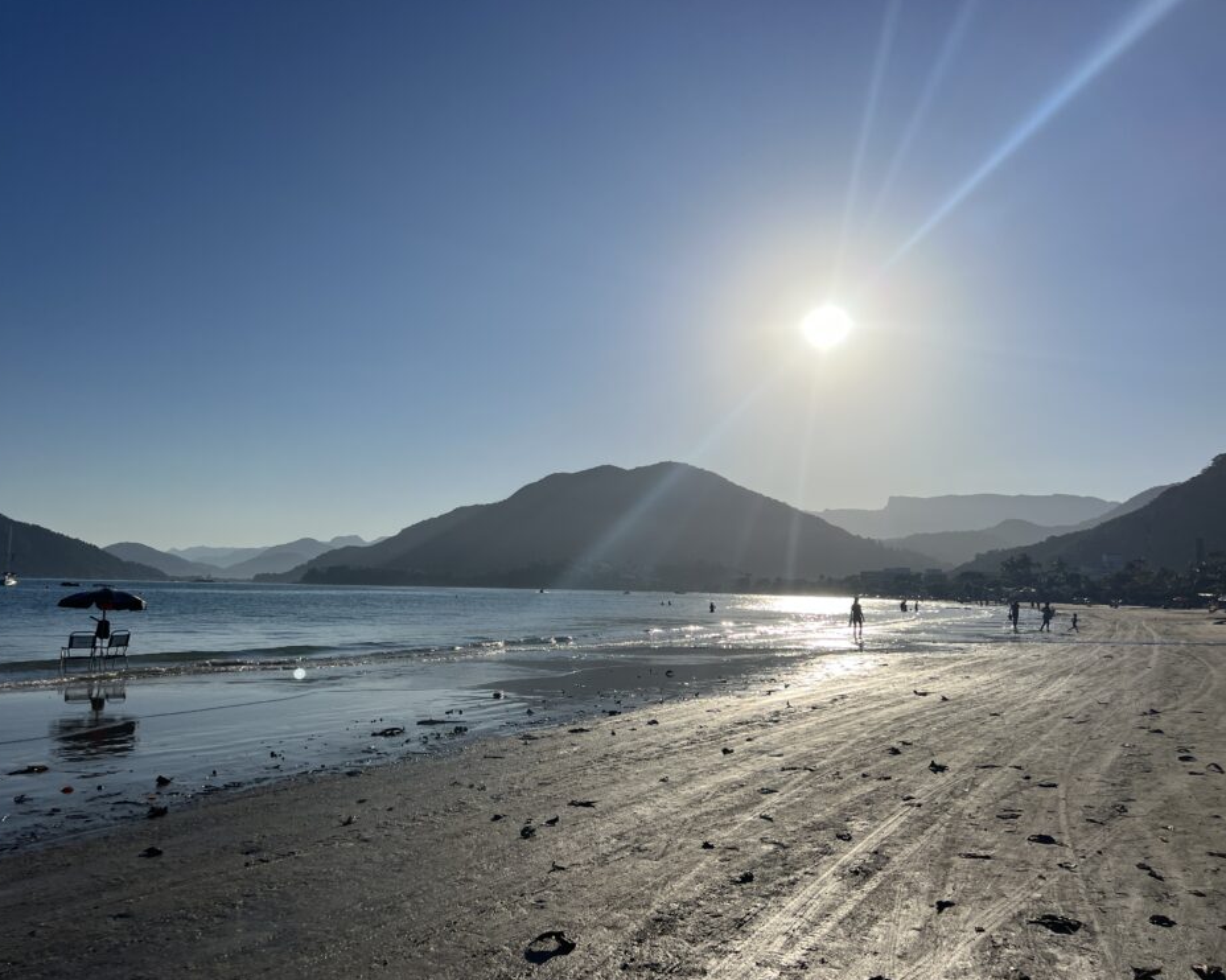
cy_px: 498
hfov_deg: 62.2
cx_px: 572
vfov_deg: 51.5
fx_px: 1016
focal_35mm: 28
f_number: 1.5
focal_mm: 5.7
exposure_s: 1/16393
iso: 40
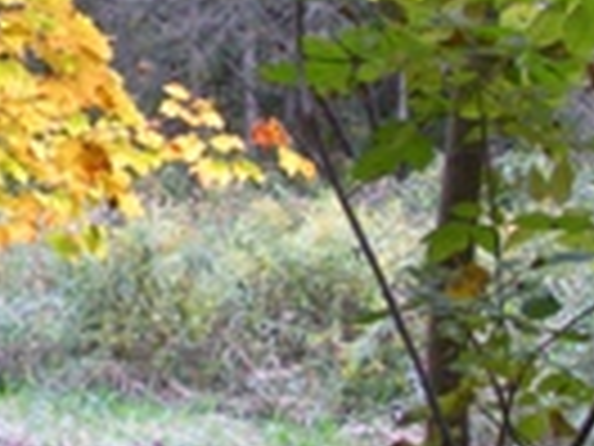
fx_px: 2814
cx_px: -54
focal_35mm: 164
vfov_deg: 9.0
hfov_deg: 11.9
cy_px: 104
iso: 354
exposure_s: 1/122
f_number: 3.5
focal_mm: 6.3
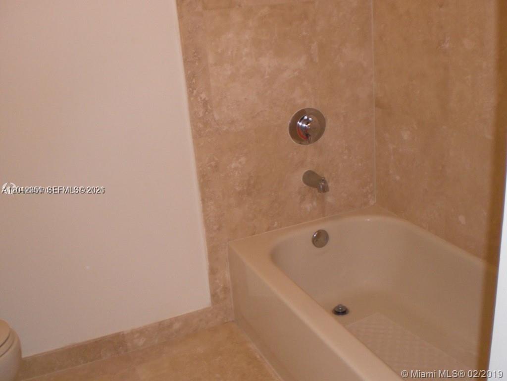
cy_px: 190
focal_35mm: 38
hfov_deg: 49.0
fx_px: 557
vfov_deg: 37.7
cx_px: 254
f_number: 3.1
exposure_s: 1/60
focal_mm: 6.3
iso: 200
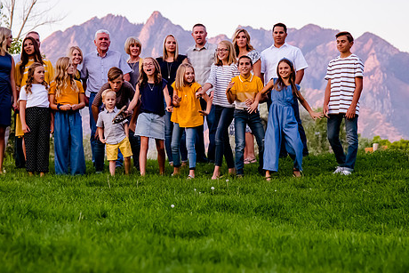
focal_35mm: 127
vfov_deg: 10.8
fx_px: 1443
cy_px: 108
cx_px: 187
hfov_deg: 16.1
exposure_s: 1/400
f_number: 4
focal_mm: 78
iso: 3200
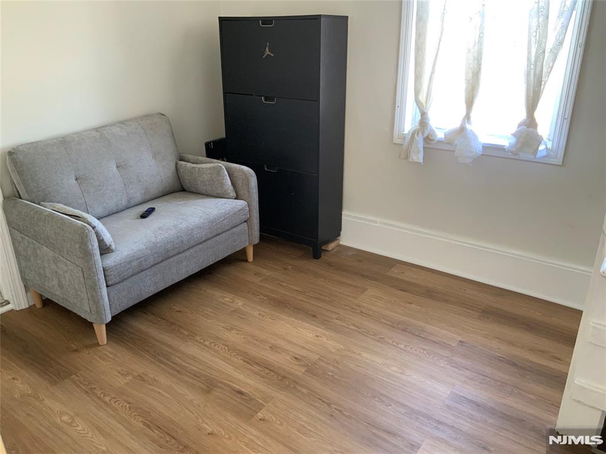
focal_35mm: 29
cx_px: 303
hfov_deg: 61.7
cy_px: 227
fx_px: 508
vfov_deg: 48.2
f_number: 1.8
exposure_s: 1/60
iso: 100
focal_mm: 3
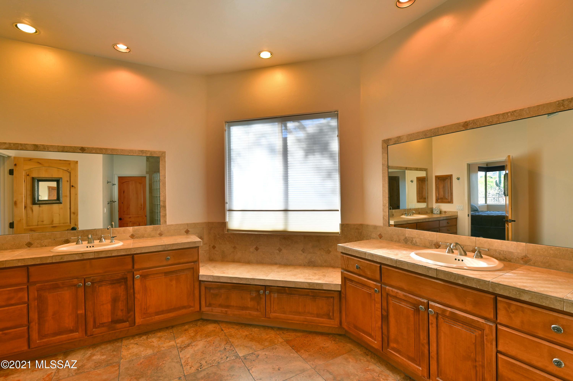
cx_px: 286
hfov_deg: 96.8
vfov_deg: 73.7
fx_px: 254
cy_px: 190
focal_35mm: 16
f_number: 9
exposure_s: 1/8
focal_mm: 16
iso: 100
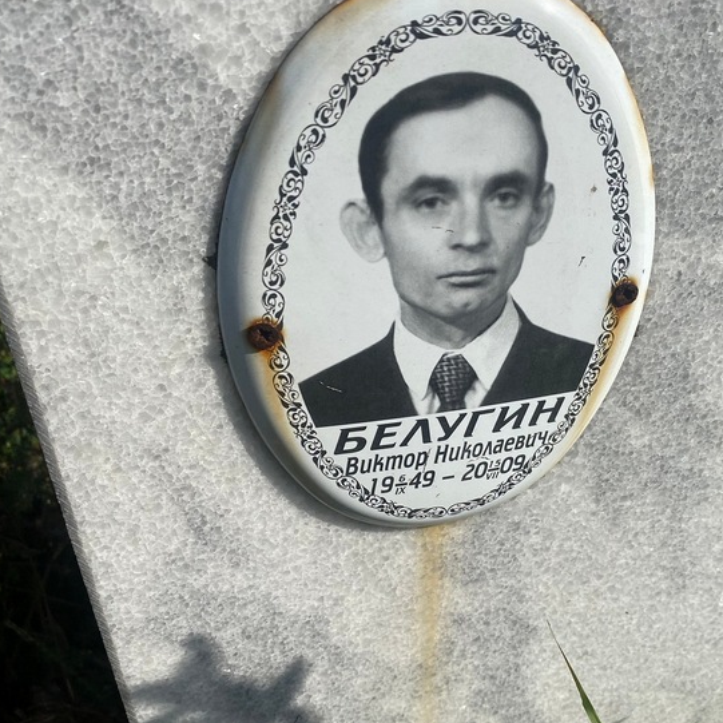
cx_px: 466
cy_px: 373
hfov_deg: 47.8
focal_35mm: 34
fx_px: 803
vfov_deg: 48.4
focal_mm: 4.25
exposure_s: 1/5495
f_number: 1.8
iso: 32
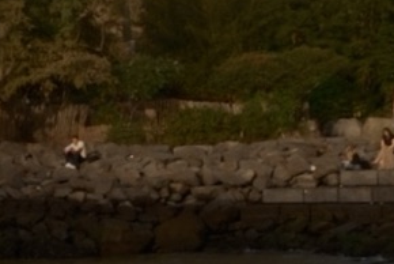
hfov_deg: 9.4
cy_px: -161
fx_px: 2377
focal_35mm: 217
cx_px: 440
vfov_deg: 6.3
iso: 80
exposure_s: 1/125
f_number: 6.4
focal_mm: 23
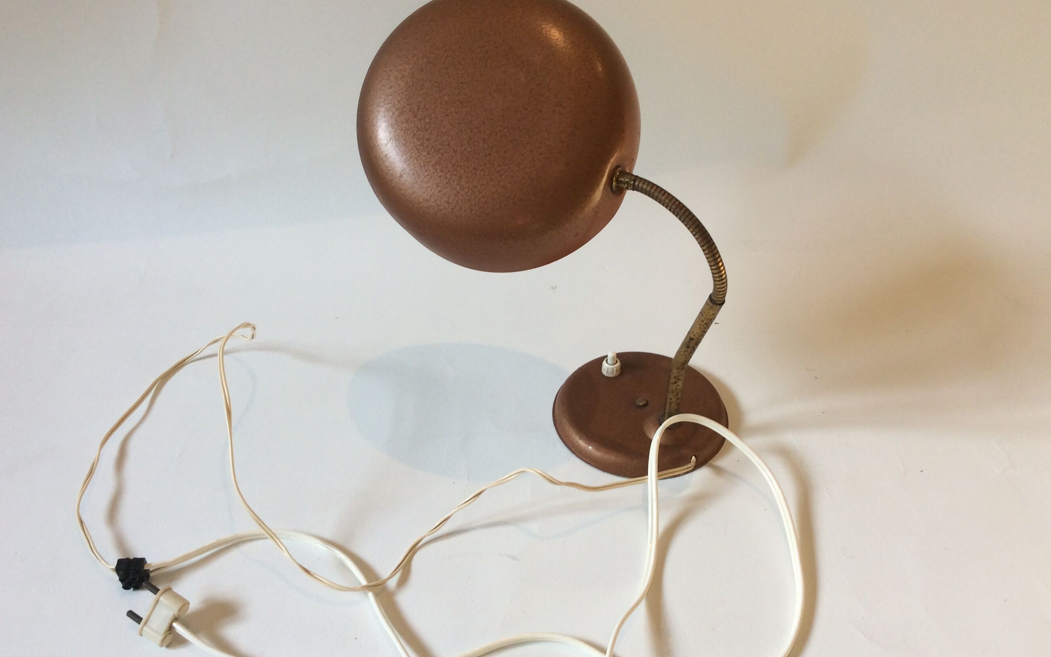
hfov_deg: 56.7
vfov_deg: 37.2
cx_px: 526
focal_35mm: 34
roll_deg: +2.6
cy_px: 366
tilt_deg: -44.0
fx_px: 974
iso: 40
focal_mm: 3.3
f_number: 2.4
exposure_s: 1/50
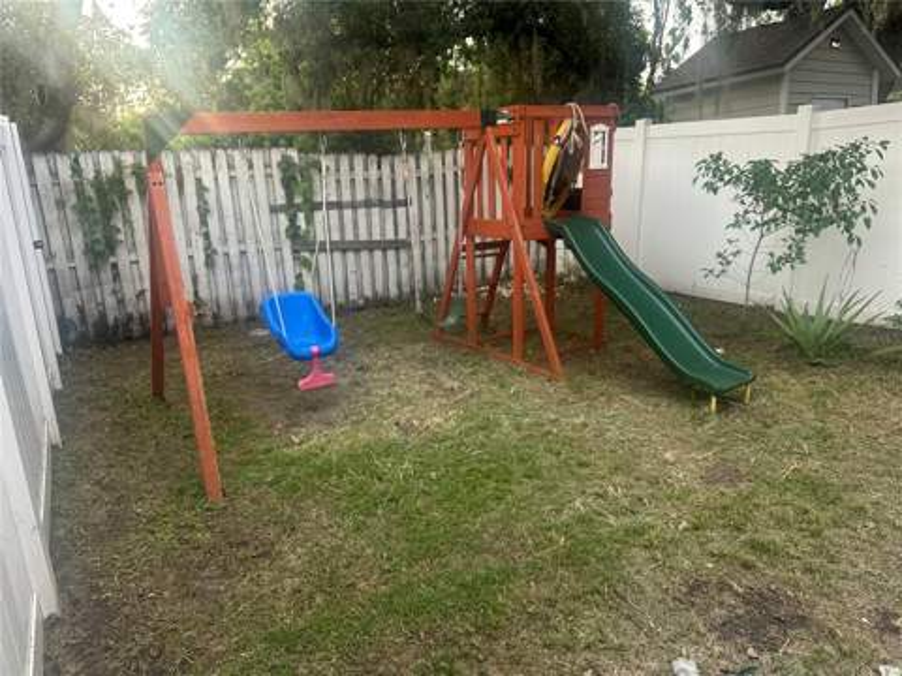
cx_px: 451
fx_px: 625
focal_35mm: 24
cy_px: 338
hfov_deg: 71.6
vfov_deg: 56.8
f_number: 1.78
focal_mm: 6.86
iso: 250
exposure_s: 1/71
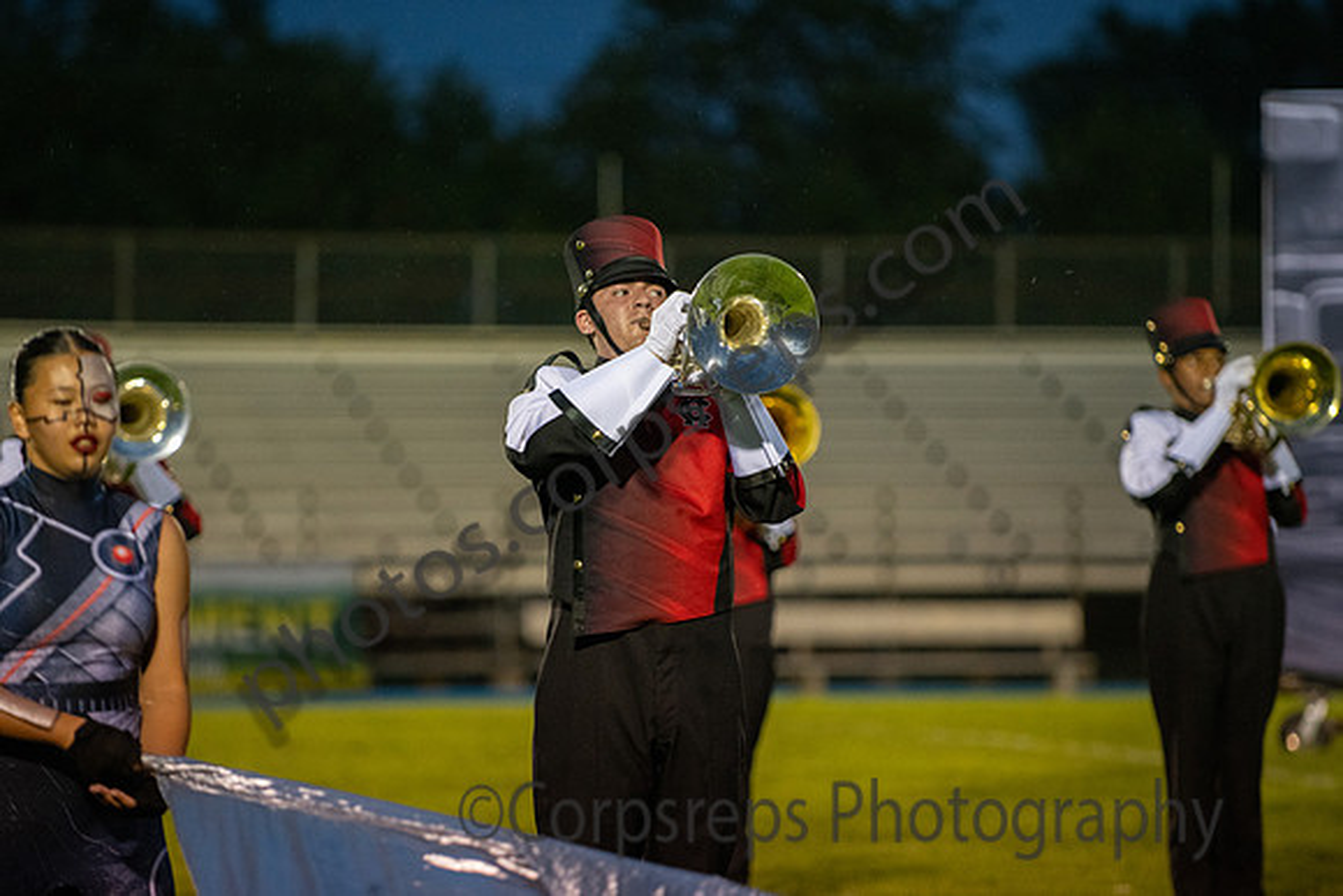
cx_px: 645
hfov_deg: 9.2
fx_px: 8370
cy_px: 461
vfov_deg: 6.1
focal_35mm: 224
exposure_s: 1/500
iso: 2500
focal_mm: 200
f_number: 2.8
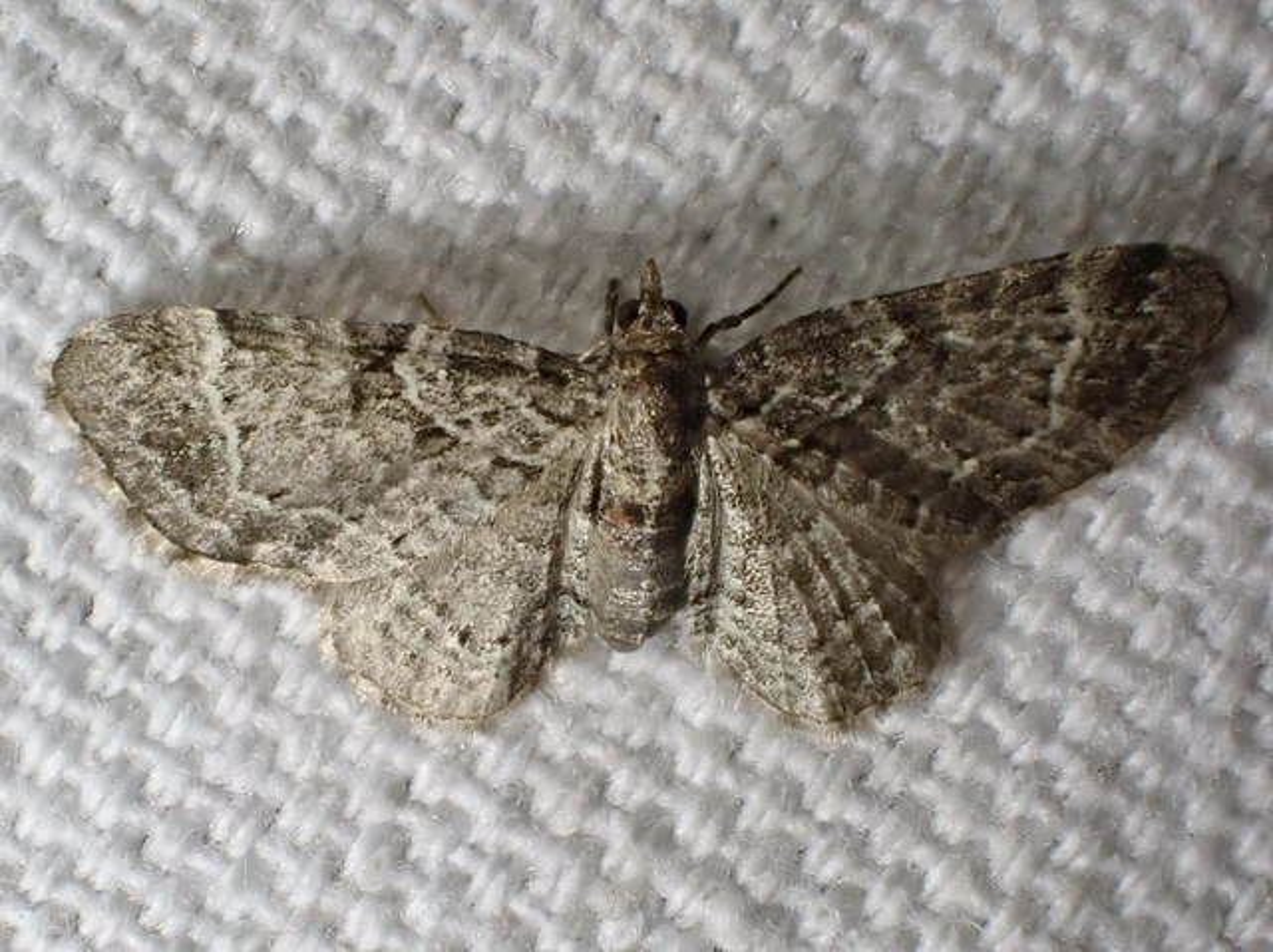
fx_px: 3675
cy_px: 476
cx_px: 636
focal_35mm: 100
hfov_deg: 19.7
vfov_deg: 14.8
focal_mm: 18
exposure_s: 1/250
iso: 500
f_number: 6.3
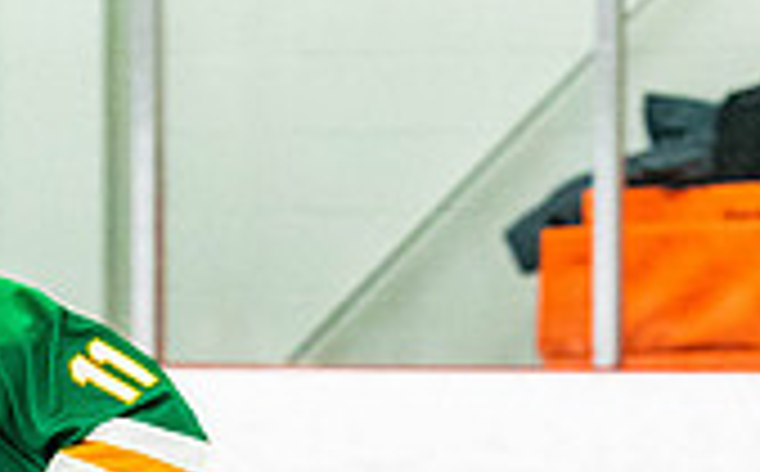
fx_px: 12531
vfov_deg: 2.2
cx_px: -362
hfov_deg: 3.5
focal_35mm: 606
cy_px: 811
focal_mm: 102
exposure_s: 1/640
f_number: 2.8
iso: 1800
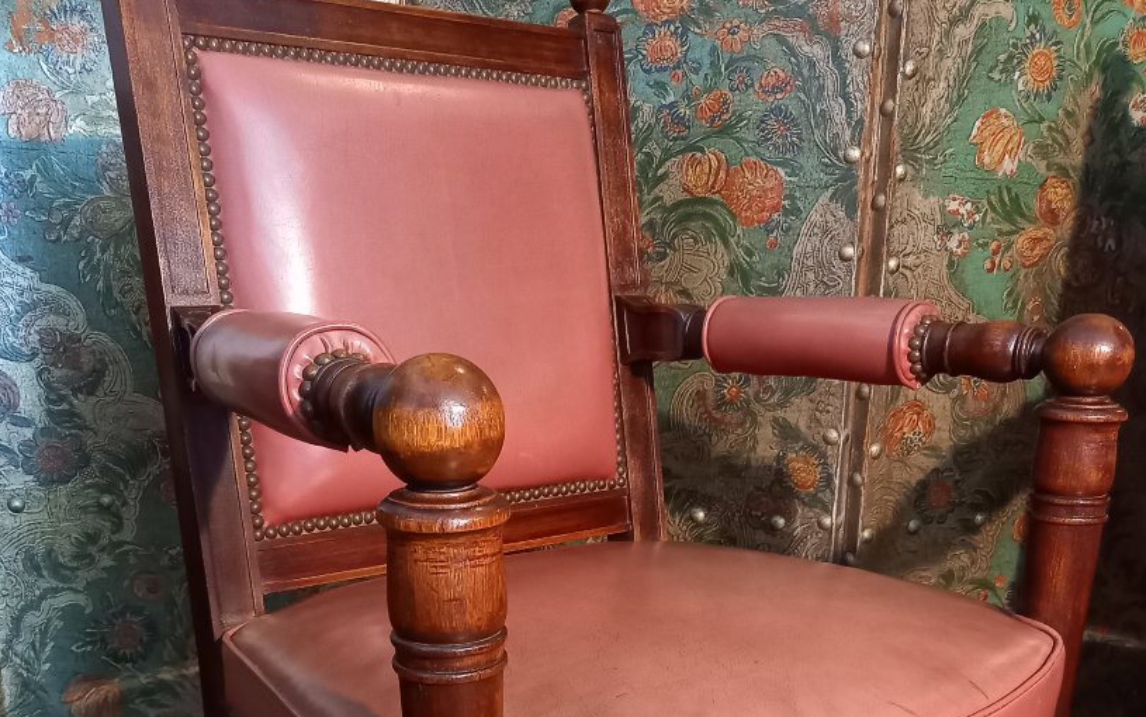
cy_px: 633
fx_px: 1218
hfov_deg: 50.4
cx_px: 578
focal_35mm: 39
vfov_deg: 31.4
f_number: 1.8
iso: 800
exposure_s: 1/25
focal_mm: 4.65
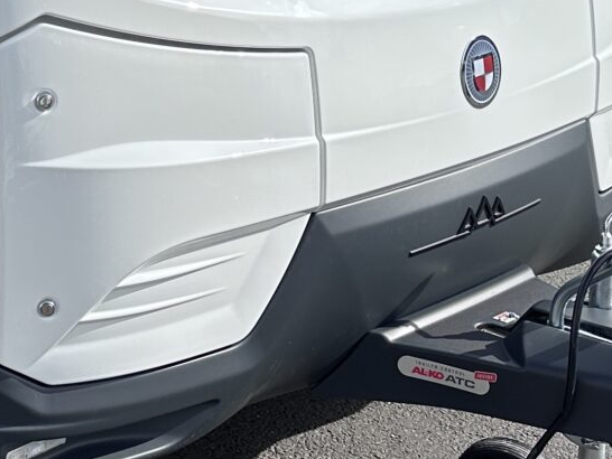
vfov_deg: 15.7
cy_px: -119
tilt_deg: -5.7
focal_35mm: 90
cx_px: -29
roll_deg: +0.3
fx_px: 1592
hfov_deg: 20.9
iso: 80
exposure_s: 1/5525
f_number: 1.78
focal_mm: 6.86
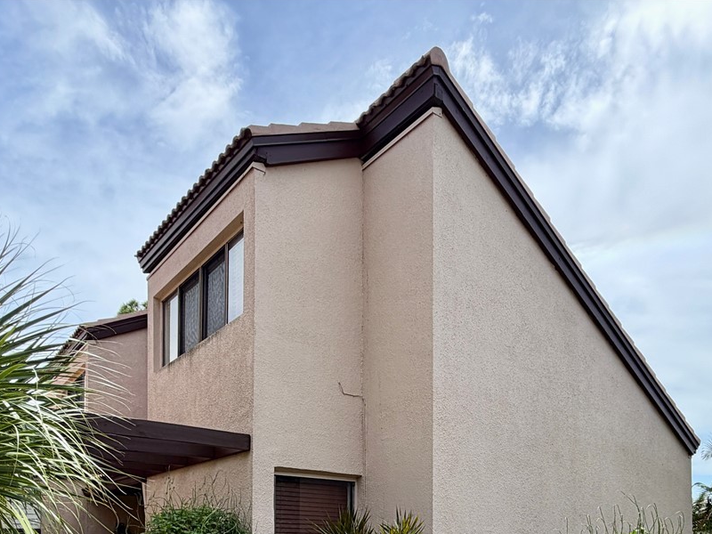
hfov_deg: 63.3
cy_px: 531
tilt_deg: +1.3
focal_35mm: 28
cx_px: 387
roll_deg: +0.2
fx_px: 576
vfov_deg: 43.0
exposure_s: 1/770
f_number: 2.2
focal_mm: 2.22
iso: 20
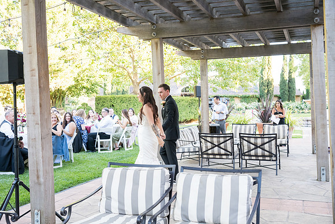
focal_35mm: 38
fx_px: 354
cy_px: 112
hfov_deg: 50.7
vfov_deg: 35.1
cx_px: 168
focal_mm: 38
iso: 2500
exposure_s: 1/400
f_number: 4
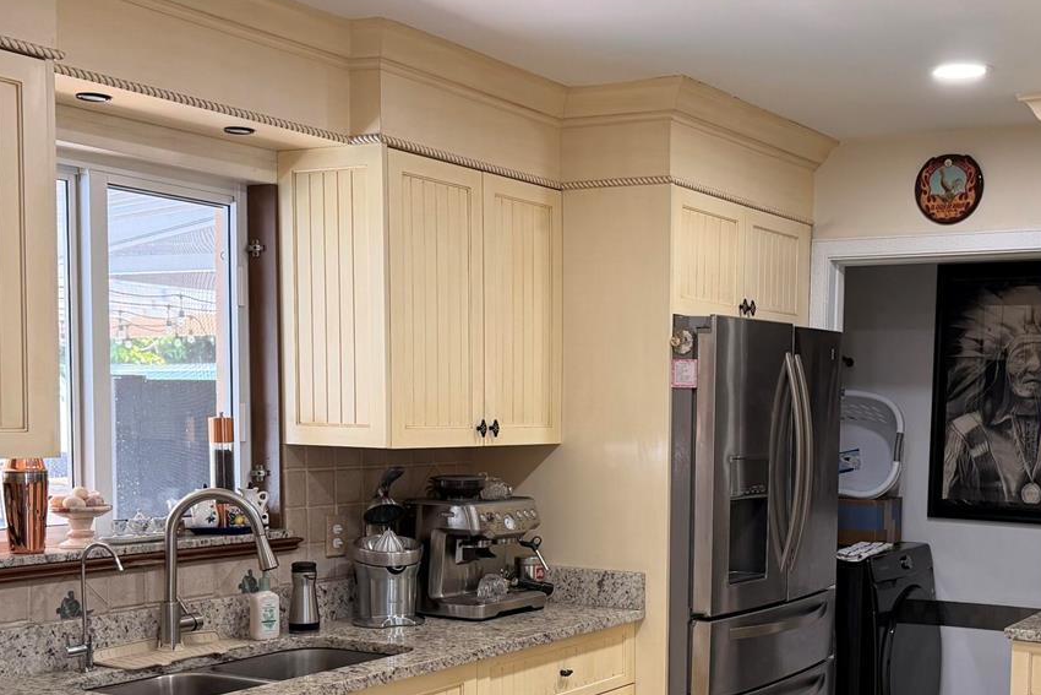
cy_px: 510
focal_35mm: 47
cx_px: 720
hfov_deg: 41.2
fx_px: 1359
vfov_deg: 28.3
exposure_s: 1/120
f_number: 1.78
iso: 200
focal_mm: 6.76
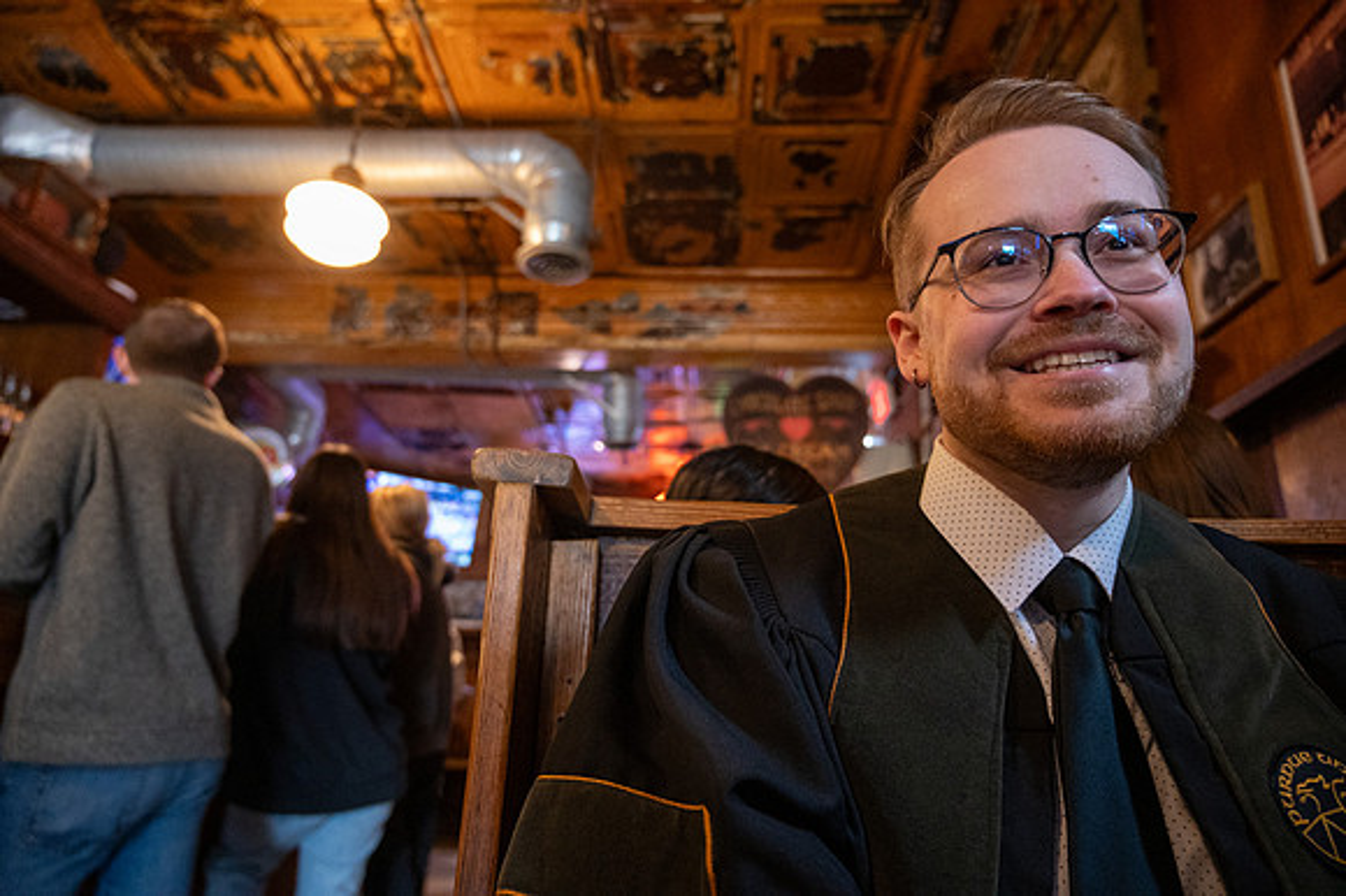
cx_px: 673
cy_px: 448
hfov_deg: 73.8
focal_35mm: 24
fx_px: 897
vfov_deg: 53.1
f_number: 4
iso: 6400
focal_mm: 24
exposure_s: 1/80
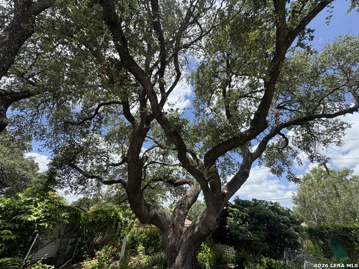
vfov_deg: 85.7
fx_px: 145
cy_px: 134
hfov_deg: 102.1
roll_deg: -2.8
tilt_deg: +32.0
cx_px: 180
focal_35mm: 14
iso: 50
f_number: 2.2
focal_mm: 2.22
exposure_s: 1/1020
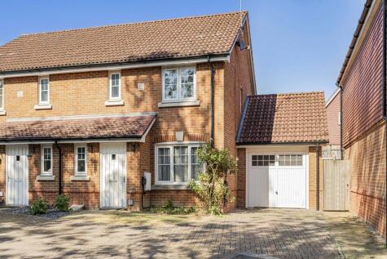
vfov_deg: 37.9
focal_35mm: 35
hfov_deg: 54.4
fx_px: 376
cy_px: 130
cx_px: 194
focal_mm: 35
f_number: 8
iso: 640
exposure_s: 1/400
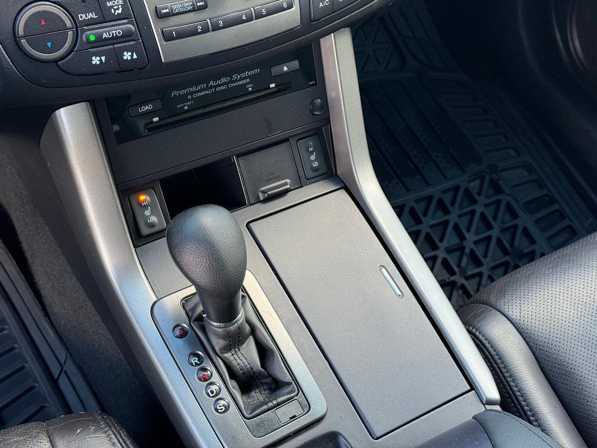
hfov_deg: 39.7
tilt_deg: -52.2
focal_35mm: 48
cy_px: 224
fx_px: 828
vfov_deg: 30.3
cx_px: 298
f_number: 1.78
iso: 100
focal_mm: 6.76
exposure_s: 1/78
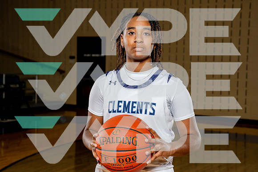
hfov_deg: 28.8
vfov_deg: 19.5
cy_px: 86
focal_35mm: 70
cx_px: 129
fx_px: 502
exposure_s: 1/250
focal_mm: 70
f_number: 6.3
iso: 400
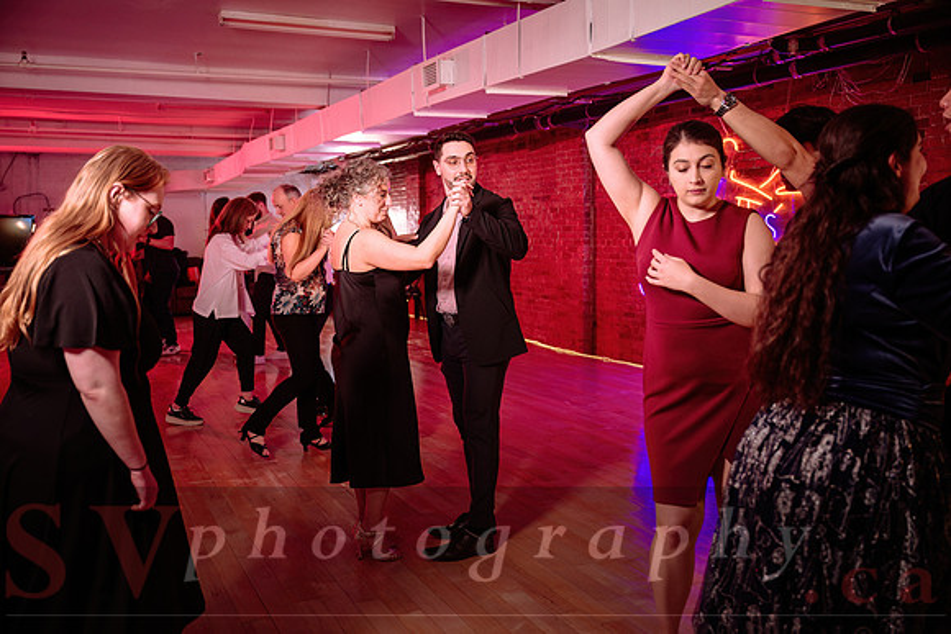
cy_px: 317
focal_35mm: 34
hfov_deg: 55.1
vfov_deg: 38.4
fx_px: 912
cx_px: 476
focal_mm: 34.5
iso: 640
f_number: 2.8
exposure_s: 1/160
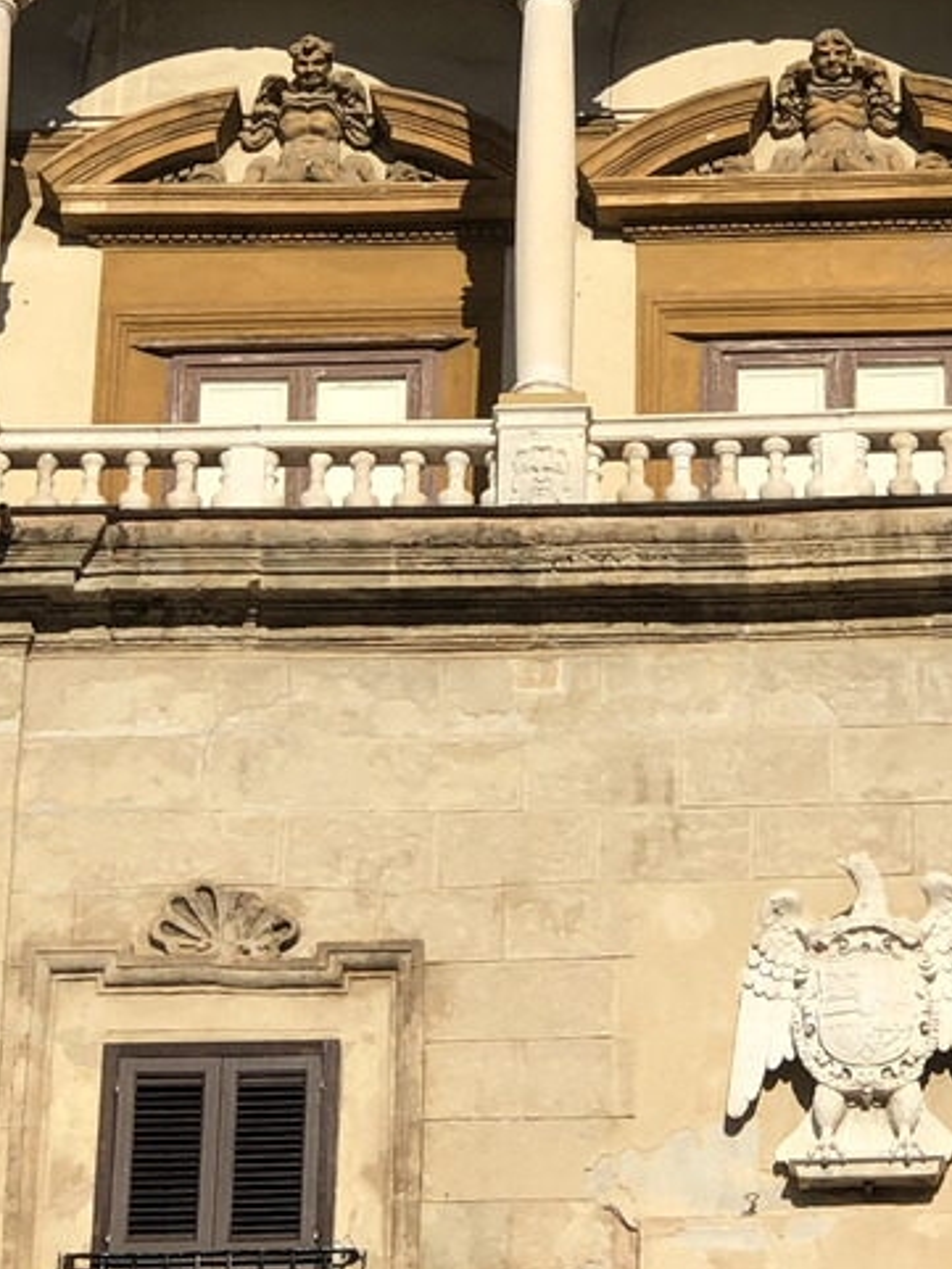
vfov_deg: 11.4
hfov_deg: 8.6
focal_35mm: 173
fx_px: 6341
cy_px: 390
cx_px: 854
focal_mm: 6
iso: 16
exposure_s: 1/1779
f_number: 2.4
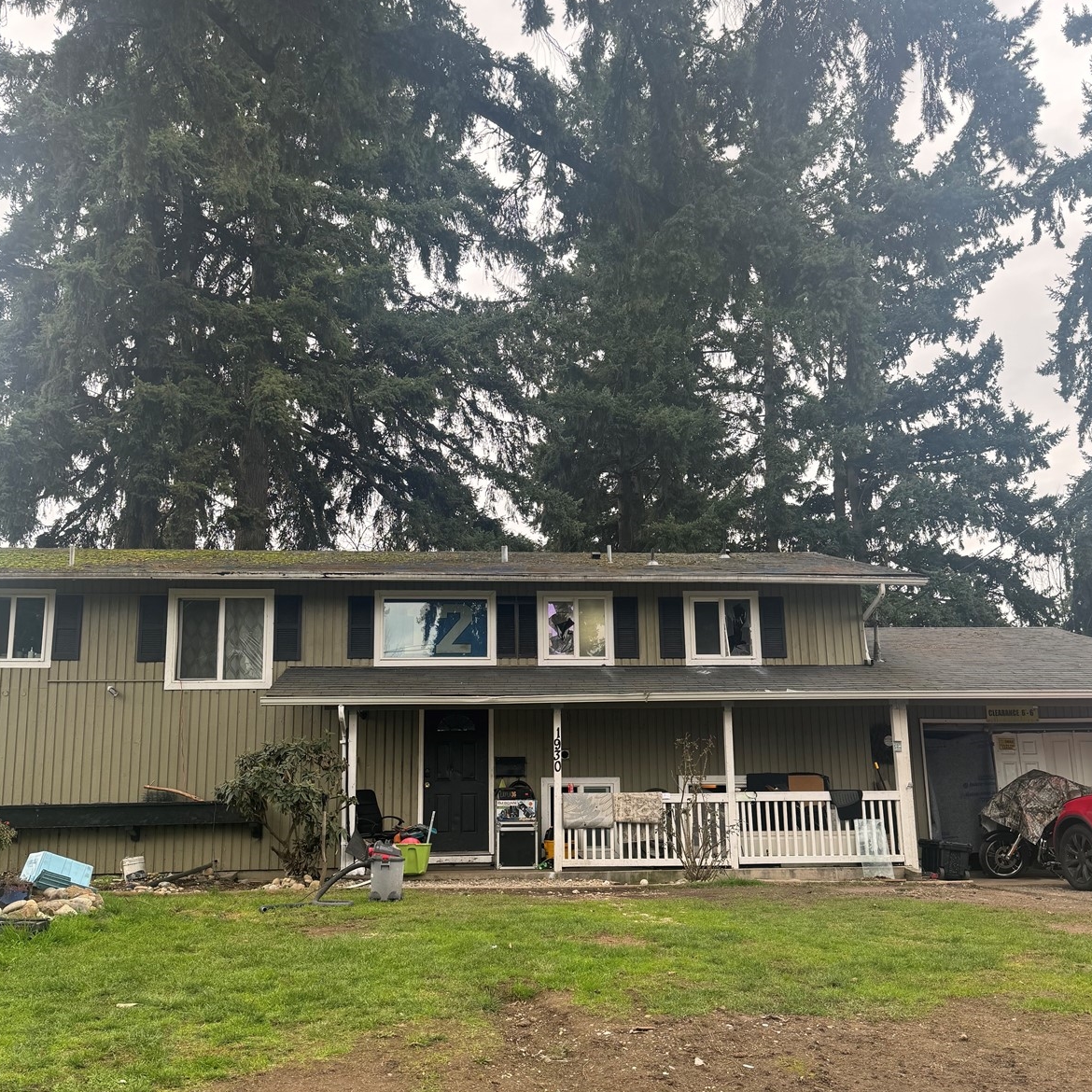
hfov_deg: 55.6
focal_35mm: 29
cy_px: 650
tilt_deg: +11.2
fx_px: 1035
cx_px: 555
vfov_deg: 55.3
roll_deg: +0.6
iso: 80
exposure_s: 1/169
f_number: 1.78
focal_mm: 6.86
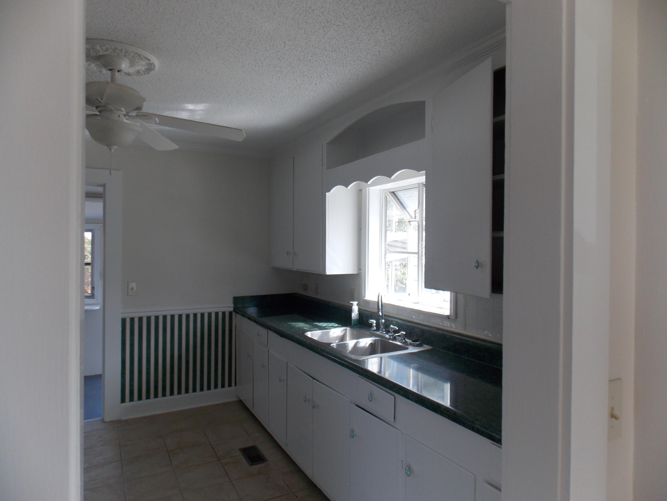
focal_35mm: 23
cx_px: 334
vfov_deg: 58.9
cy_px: 250
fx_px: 443
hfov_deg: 73.9
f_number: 3.1
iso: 80
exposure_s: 1/60
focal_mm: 4
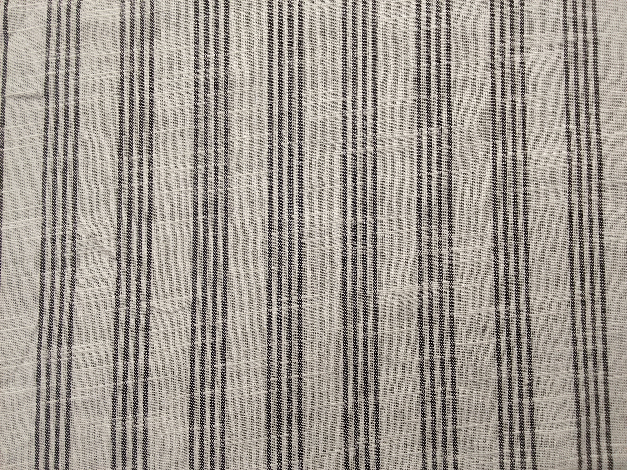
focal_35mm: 26
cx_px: 314
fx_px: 471
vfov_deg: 53.1
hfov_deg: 67.3
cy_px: 235
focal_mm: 2.78
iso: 100
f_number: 2
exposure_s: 1/100
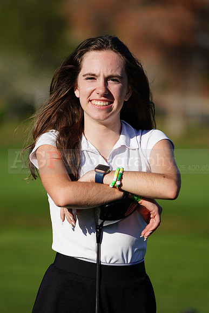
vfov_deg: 6.1
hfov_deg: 4.1
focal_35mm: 339
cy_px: 156
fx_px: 2950
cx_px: 104
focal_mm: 339
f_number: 6.3
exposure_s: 1/500
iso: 100
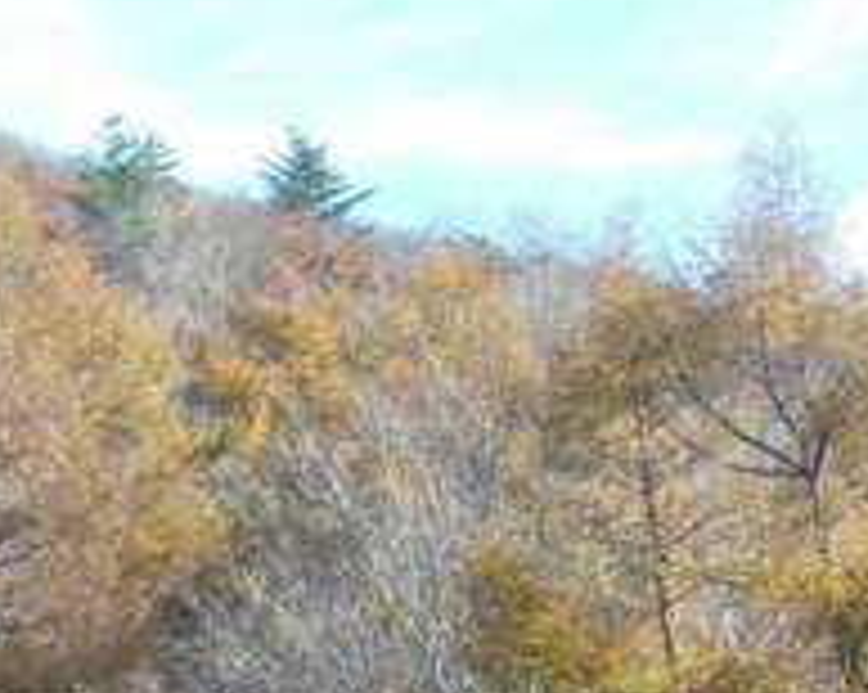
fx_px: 4286
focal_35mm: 167
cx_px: 526
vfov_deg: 9.2
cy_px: 556
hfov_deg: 11.6
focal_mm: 11.7
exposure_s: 1/250
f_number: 4.3
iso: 125
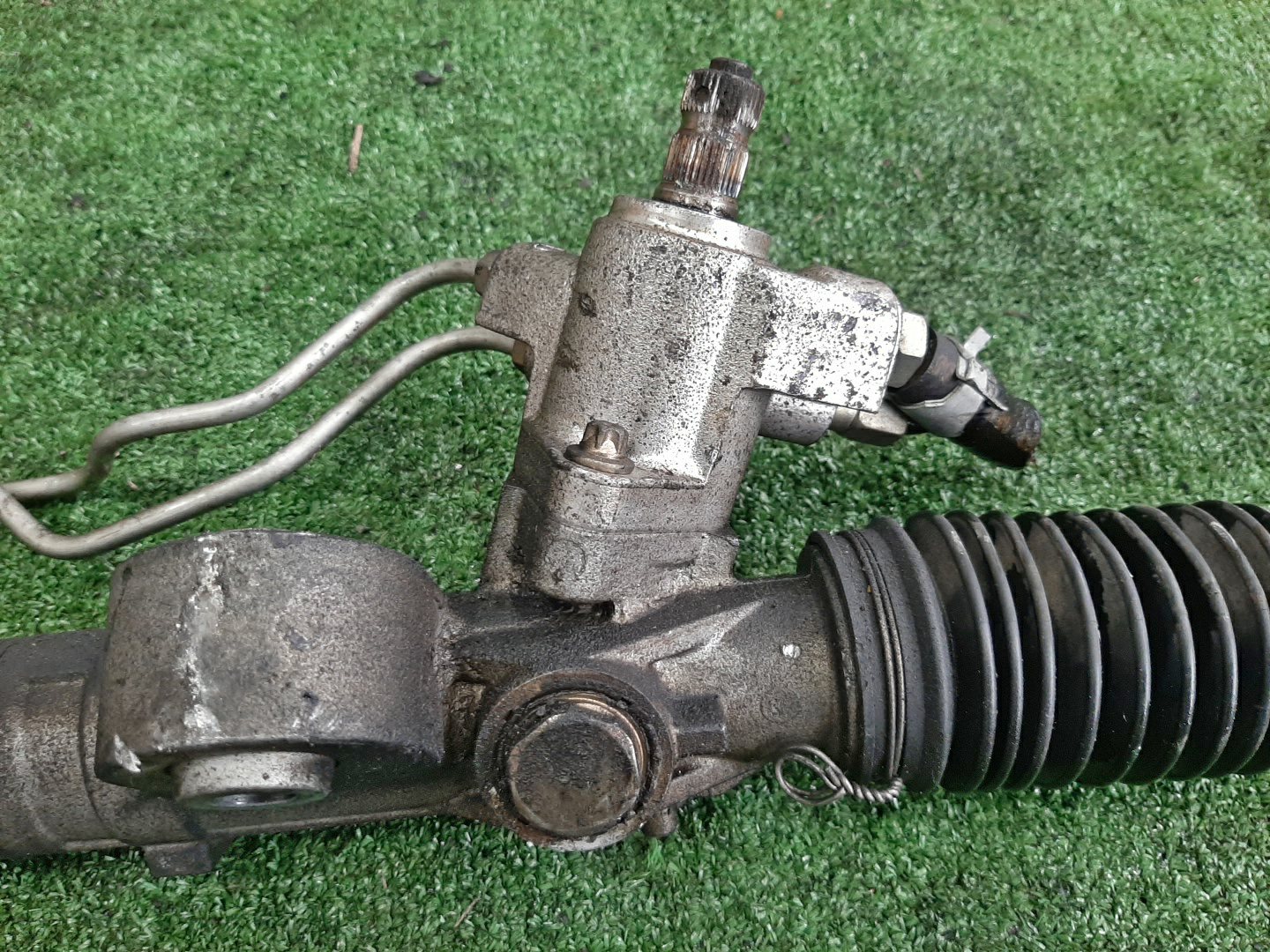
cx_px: 635
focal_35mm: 26
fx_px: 954
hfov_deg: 67.3
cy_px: 476
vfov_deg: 53.1
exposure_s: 1/50
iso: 173
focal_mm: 3.93
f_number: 1.7
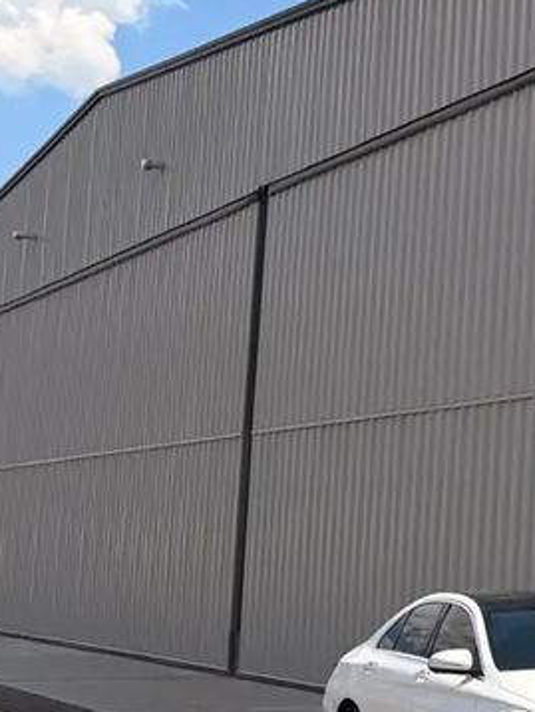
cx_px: 1004
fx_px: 2038
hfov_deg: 13.3
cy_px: 353
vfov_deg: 19.8
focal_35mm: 99
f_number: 1.6
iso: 50
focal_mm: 5.96
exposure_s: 1/3279
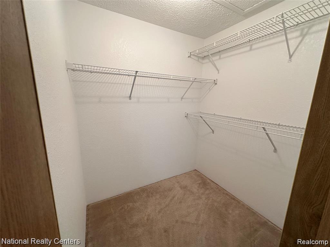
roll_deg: -0.8
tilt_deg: -10.7
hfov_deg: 102.1
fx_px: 133
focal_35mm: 14
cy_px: 124
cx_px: 165
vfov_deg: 85.7
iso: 200
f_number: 2.2
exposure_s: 1/120
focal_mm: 2.22
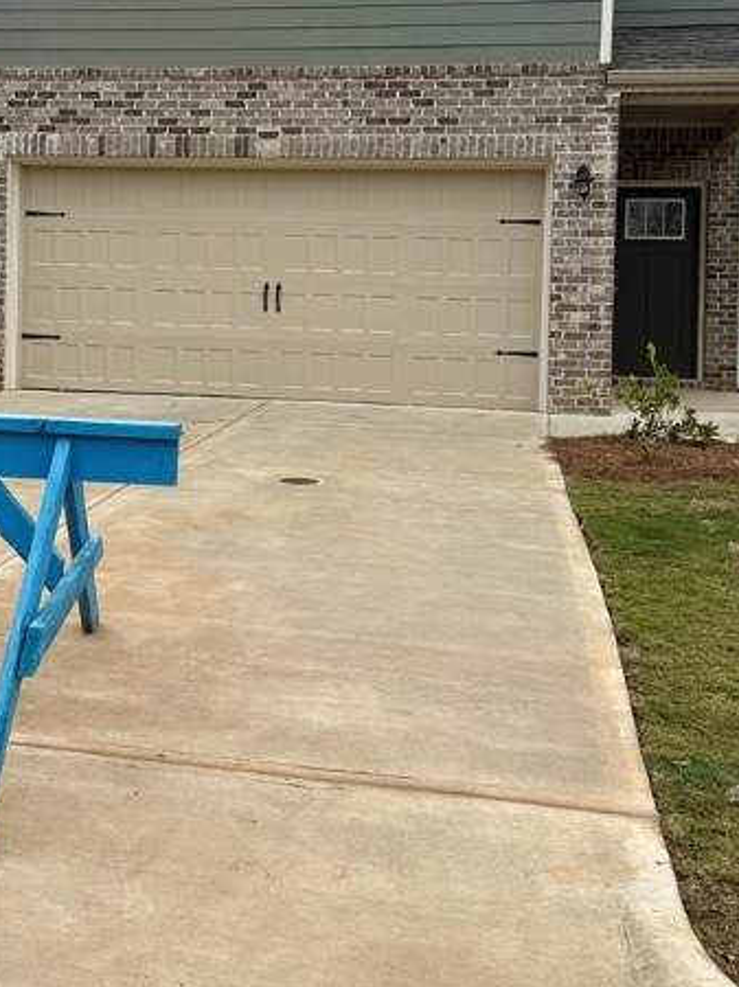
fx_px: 1168
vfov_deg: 43.5
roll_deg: -1.8
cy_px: 189
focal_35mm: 41
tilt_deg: +0.5
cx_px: 338
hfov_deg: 35.1
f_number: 1.78
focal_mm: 6.76
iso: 80
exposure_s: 1/2611
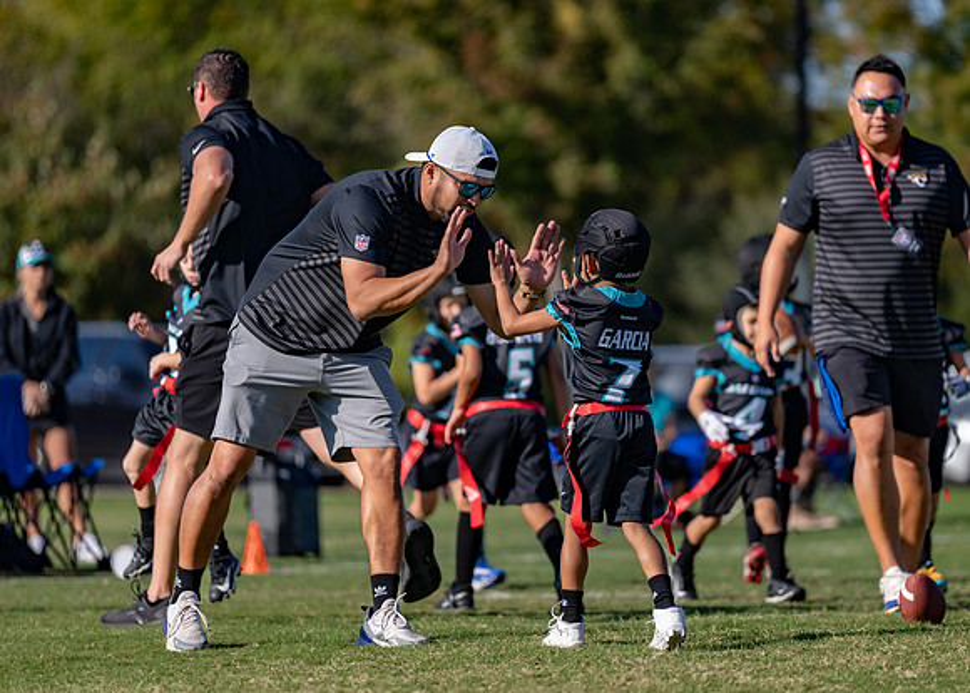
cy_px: 316
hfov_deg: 7.5
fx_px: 7367
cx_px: 557
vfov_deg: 5.4
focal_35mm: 267
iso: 100
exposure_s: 1/2000
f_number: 2.8
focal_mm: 200
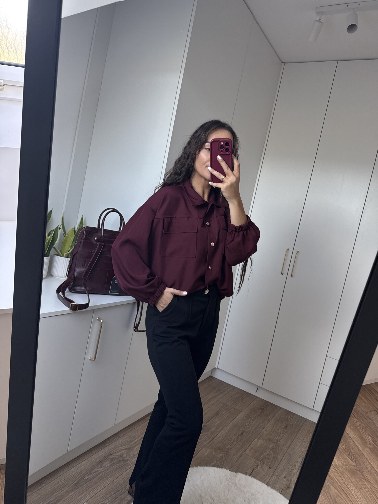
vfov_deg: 71.6
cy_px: 252
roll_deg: -9.9
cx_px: 189
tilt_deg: -27.8
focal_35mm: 24
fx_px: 349
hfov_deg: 56.8
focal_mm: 6.76
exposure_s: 1/111
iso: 200
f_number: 1.78
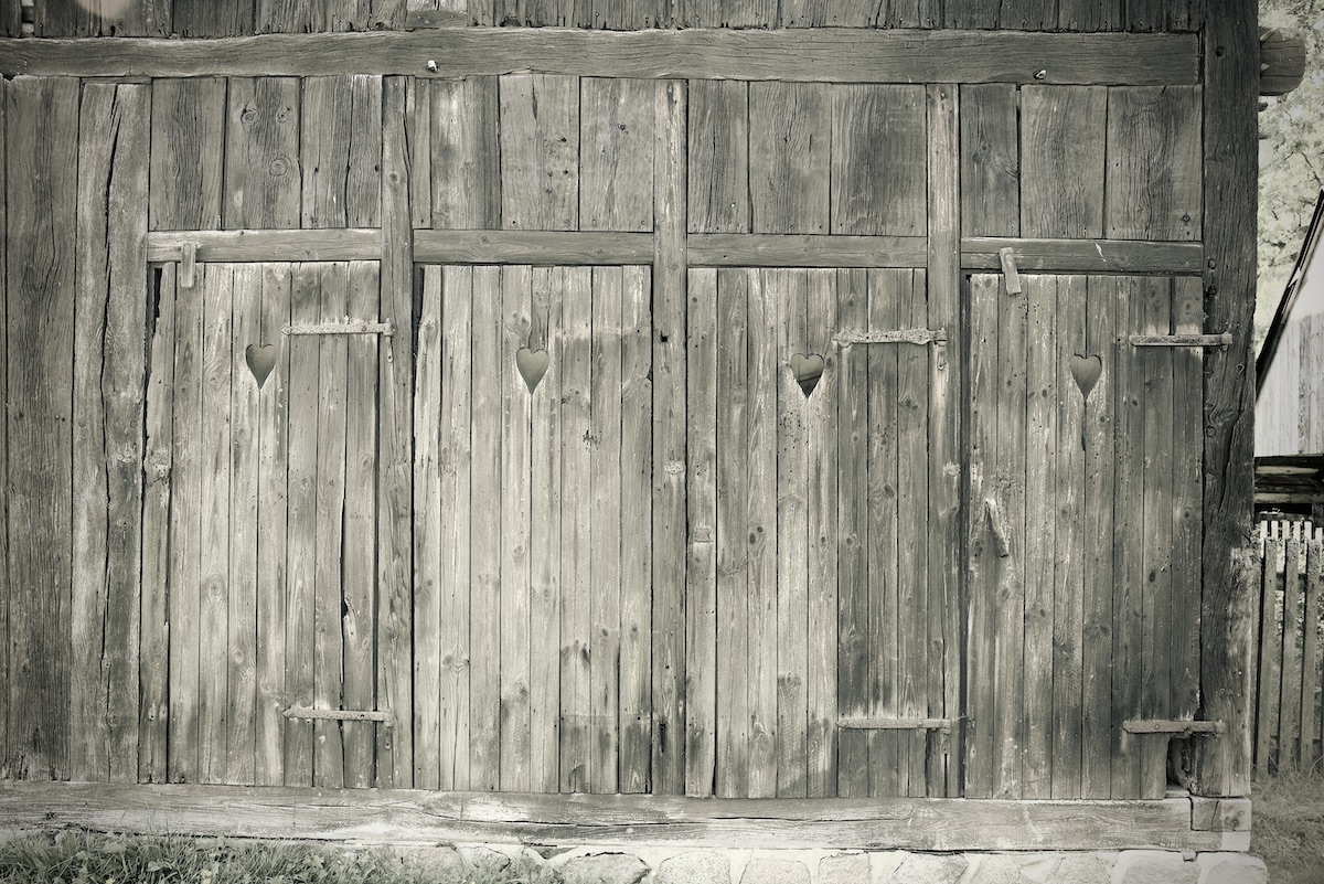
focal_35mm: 35
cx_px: 662
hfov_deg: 54.4
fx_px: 1288
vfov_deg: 37.9
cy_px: 442
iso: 800
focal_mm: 35
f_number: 5.6
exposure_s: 1/160
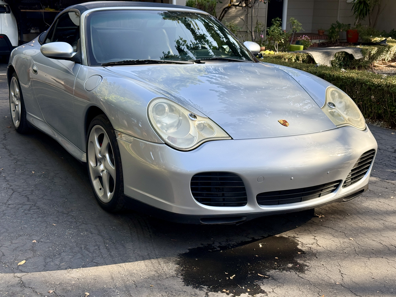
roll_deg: -0.1
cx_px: 198
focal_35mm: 48
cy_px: 148
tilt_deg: -14.8
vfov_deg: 30.3
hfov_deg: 39.7
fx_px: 549
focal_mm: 6.76
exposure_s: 1/574
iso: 64
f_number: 1.78
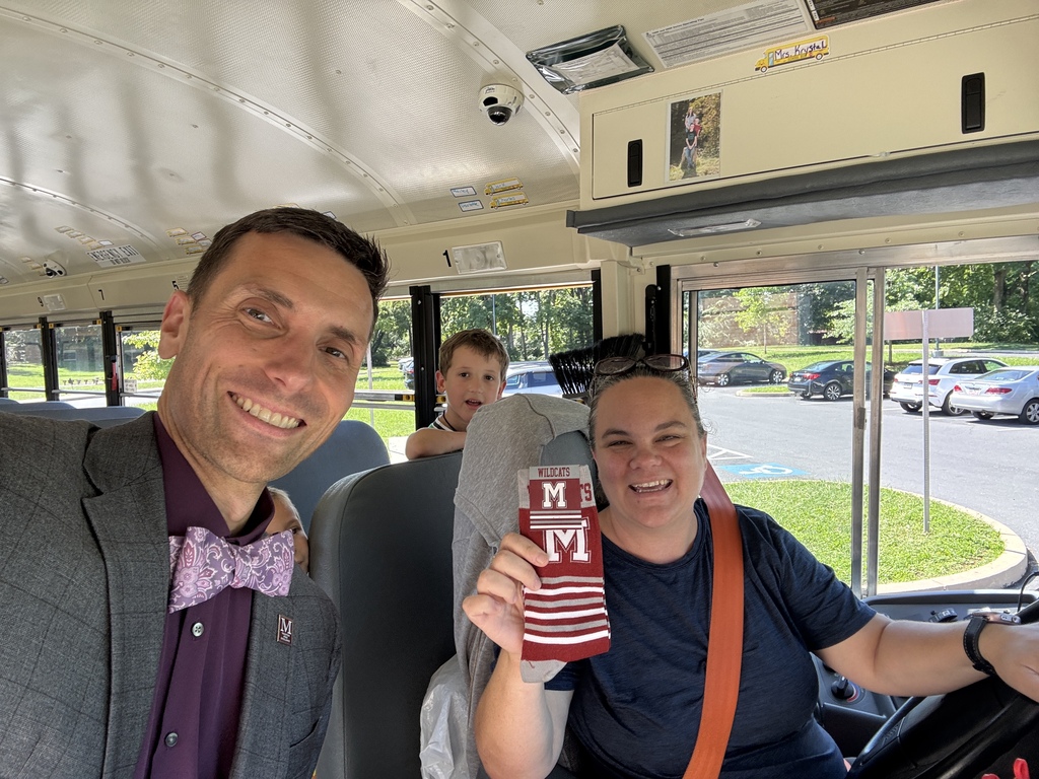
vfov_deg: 58.9
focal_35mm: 23
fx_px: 690
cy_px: 390
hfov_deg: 73.9
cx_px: 520
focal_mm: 2.69
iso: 40
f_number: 1.9
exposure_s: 1/121
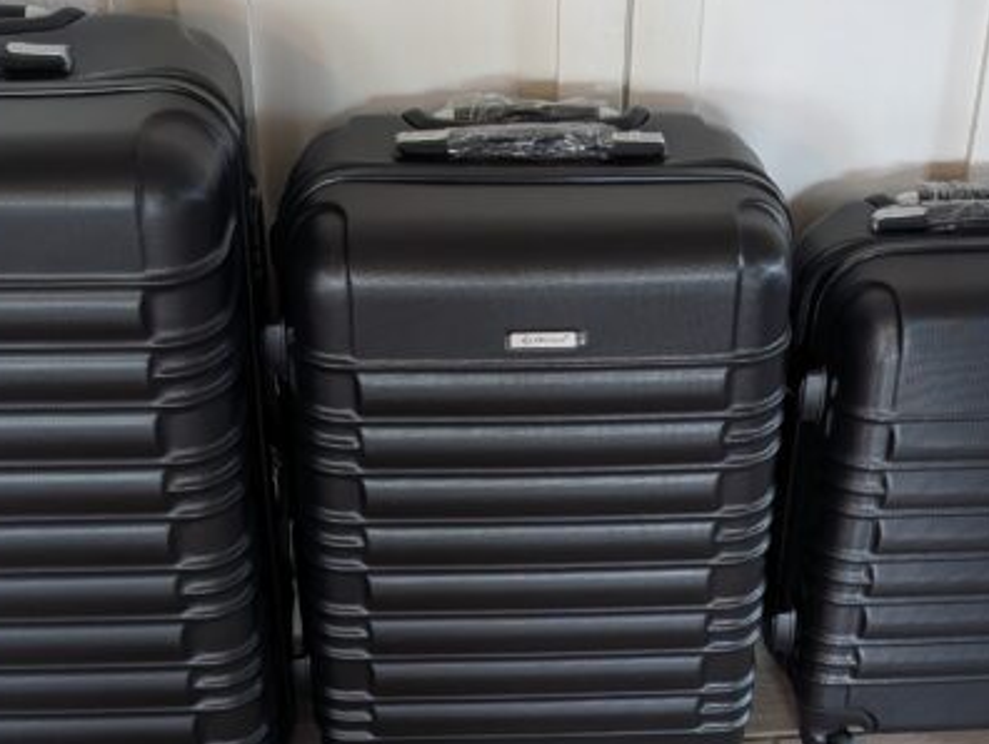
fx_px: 1774
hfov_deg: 31.2
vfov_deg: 23.6
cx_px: 524
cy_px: 508
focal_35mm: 62
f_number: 1.68
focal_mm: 6.9
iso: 235
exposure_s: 1/33.3
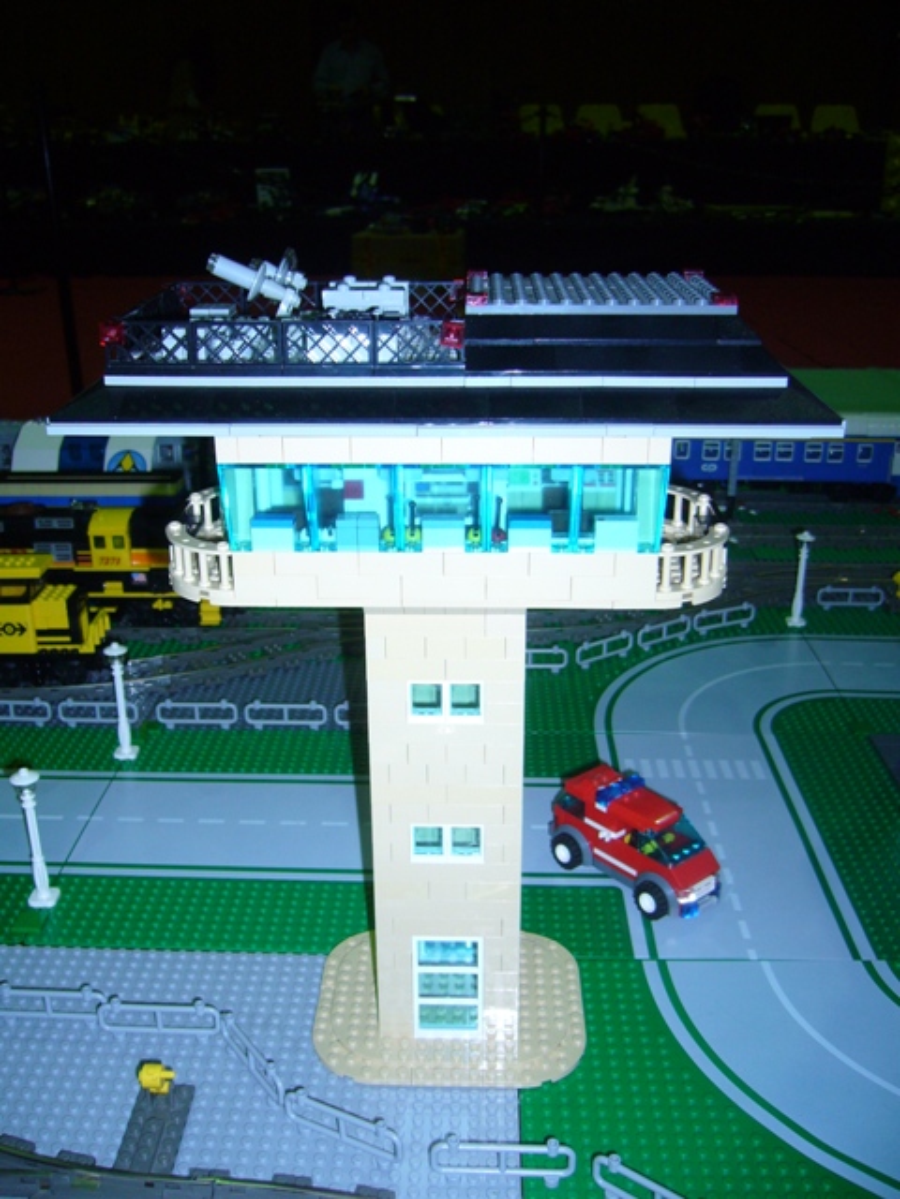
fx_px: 1213
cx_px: 450
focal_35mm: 35
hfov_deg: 40.7
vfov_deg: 52.6
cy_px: 600
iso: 100
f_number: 2.8
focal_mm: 5.8
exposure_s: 1/30
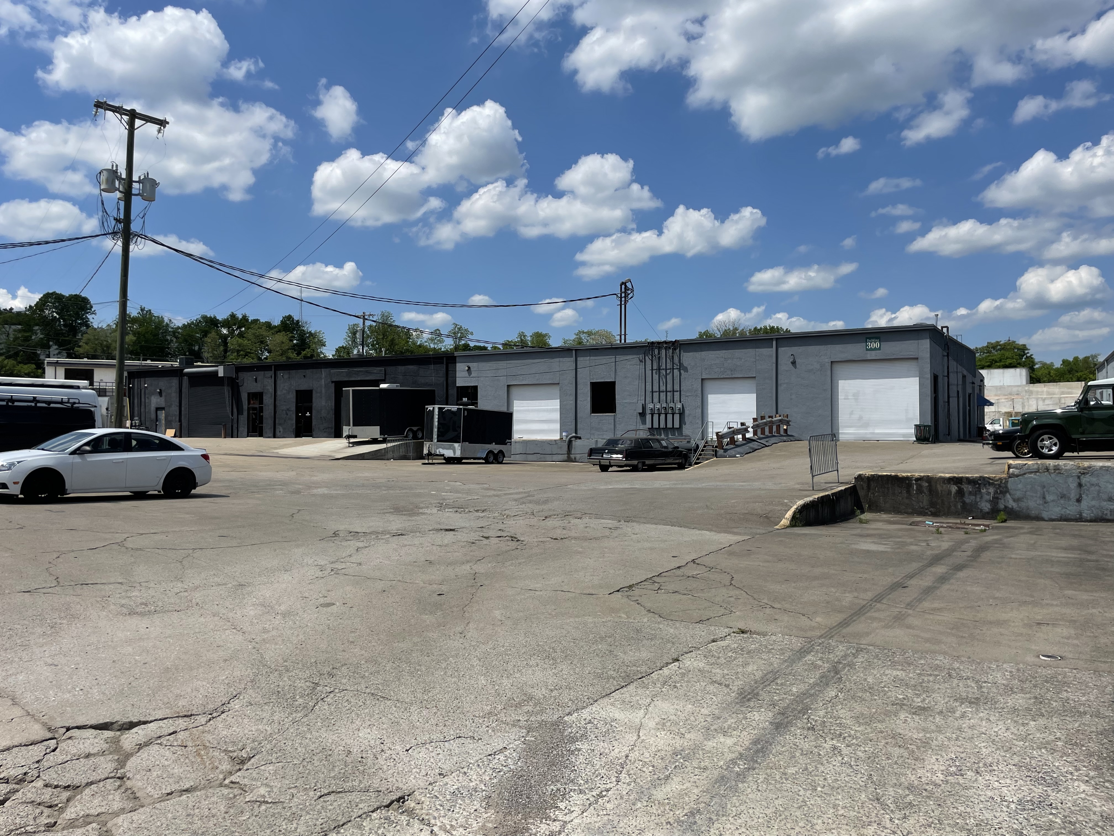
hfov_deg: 67.3
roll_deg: +0.6
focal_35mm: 26
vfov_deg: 53.1
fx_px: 837
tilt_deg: +1.2
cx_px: 557
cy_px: 418
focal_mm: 4.2
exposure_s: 1/6135
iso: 32
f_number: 1.6
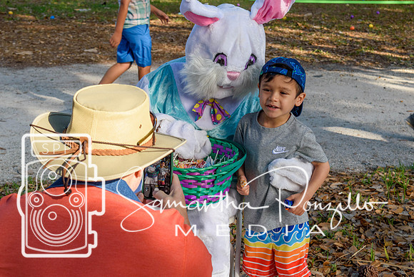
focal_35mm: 78
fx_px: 897
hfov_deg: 26.0
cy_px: 138
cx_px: 207
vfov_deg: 17.5
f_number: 8
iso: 320
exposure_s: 1/250
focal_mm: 52
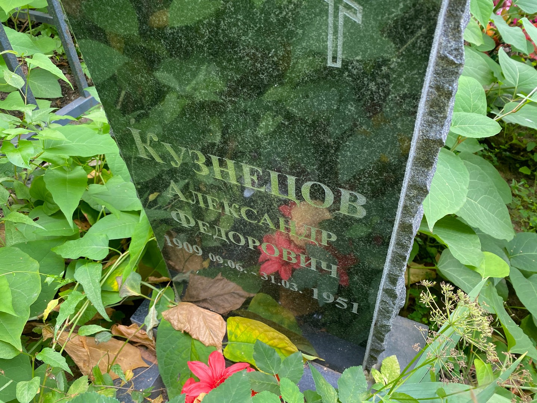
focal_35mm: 26
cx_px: 268
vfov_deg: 53.1
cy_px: 202
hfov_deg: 67.3
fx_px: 403
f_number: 1.8
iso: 125
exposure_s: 1/121
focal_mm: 4.25
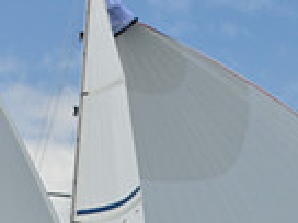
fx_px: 2479
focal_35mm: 288
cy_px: 599
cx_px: 332
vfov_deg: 5.0
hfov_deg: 6.8
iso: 320
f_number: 9
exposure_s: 1/1250
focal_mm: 70
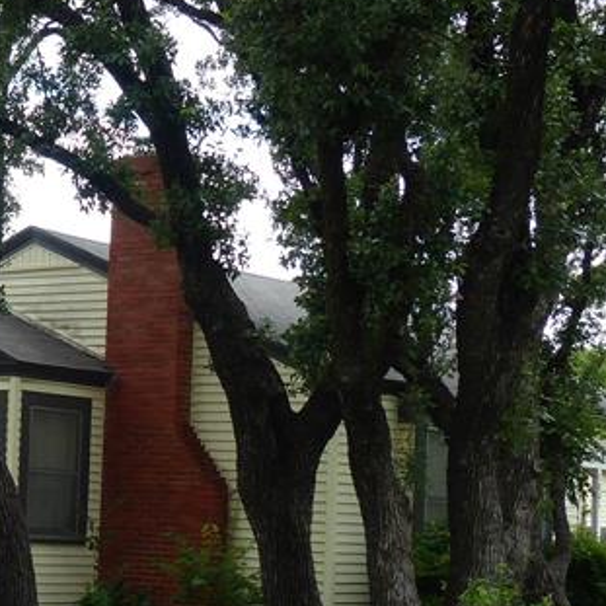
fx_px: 2020
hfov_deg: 16.3
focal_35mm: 102
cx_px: -142
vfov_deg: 17.0
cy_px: 407
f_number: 4
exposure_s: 1/320
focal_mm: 6.3
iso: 100
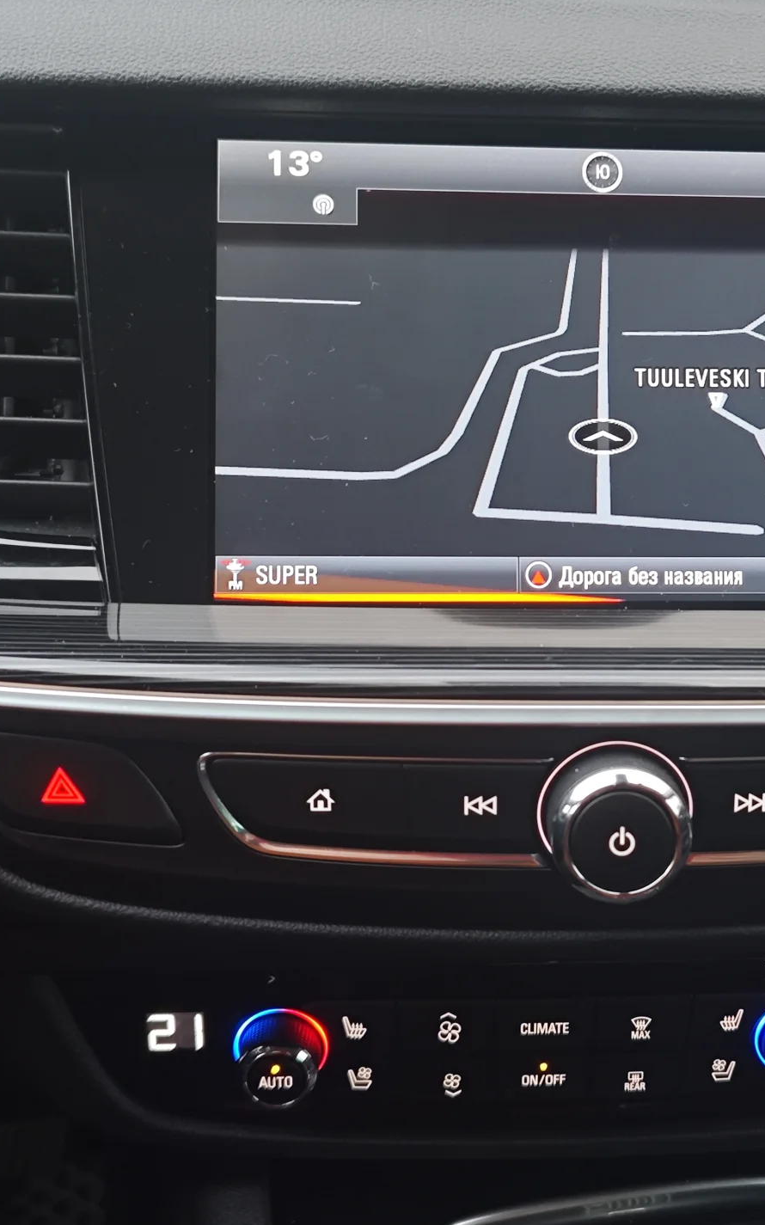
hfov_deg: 25.5
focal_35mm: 50
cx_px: 582
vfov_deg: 40.3
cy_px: 609
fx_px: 1669
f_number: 1.6
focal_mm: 6.55
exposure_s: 1/25
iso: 500
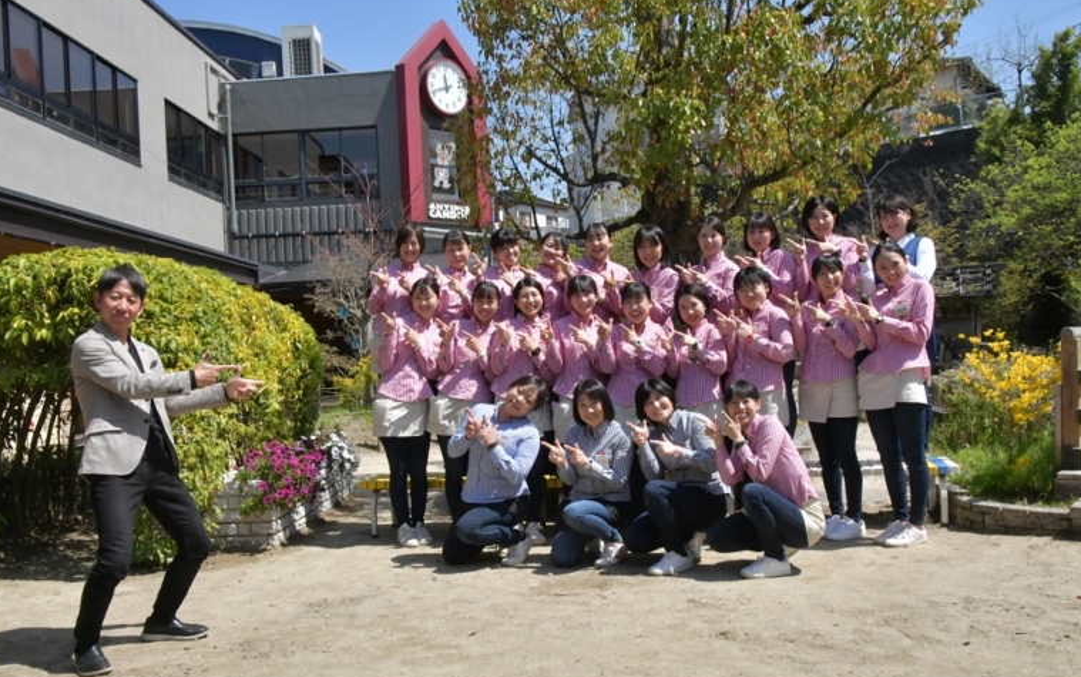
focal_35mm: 34
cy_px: 344
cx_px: 537
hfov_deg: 56.7
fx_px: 1002
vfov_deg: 37.3
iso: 4000
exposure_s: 1/1600
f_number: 20
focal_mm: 22
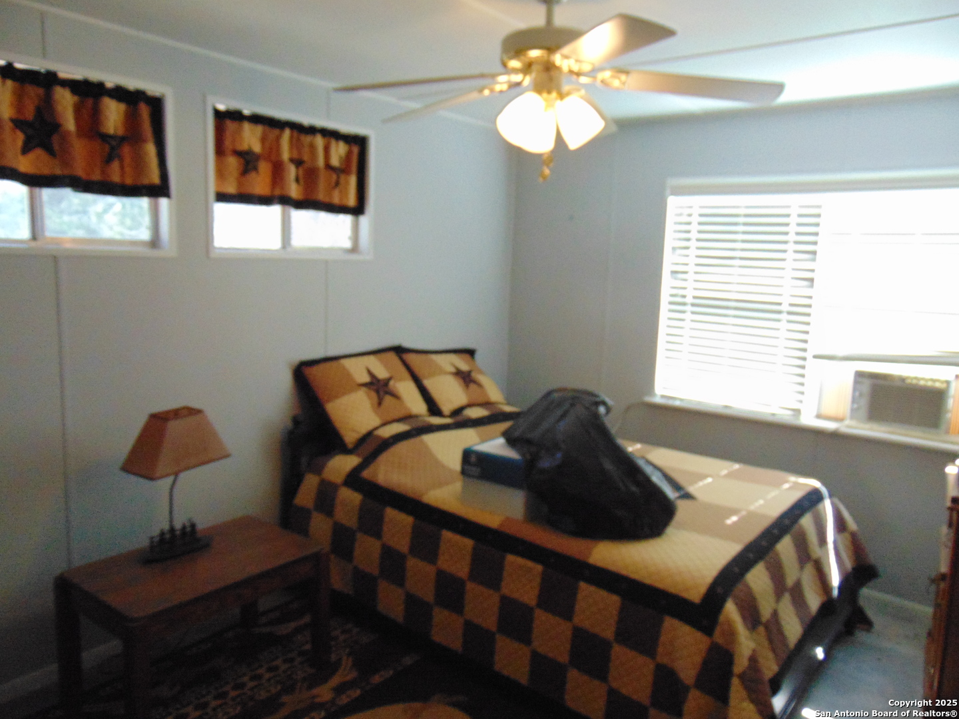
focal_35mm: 25
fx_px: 693
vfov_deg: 54.9
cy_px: 360
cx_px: 480
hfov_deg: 69.4
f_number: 3
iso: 500
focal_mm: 4.5
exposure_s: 1/100
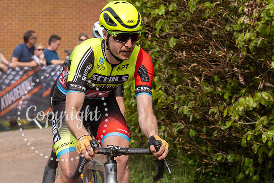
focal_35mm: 129
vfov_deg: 10.6
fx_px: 982
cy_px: 56
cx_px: 74
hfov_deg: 15.8
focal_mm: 70
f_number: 5
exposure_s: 1/1000
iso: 160
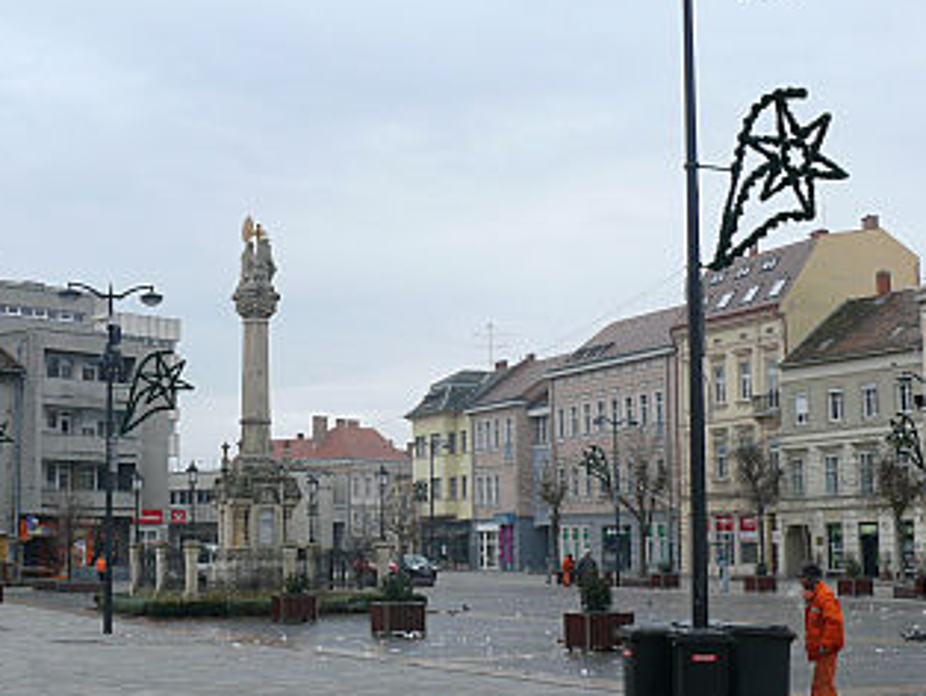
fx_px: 1767
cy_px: 366
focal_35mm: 66
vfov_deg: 22.3
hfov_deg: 29.3
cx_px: 360
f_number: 4
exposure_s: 1/250
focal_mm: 8.7
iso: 100
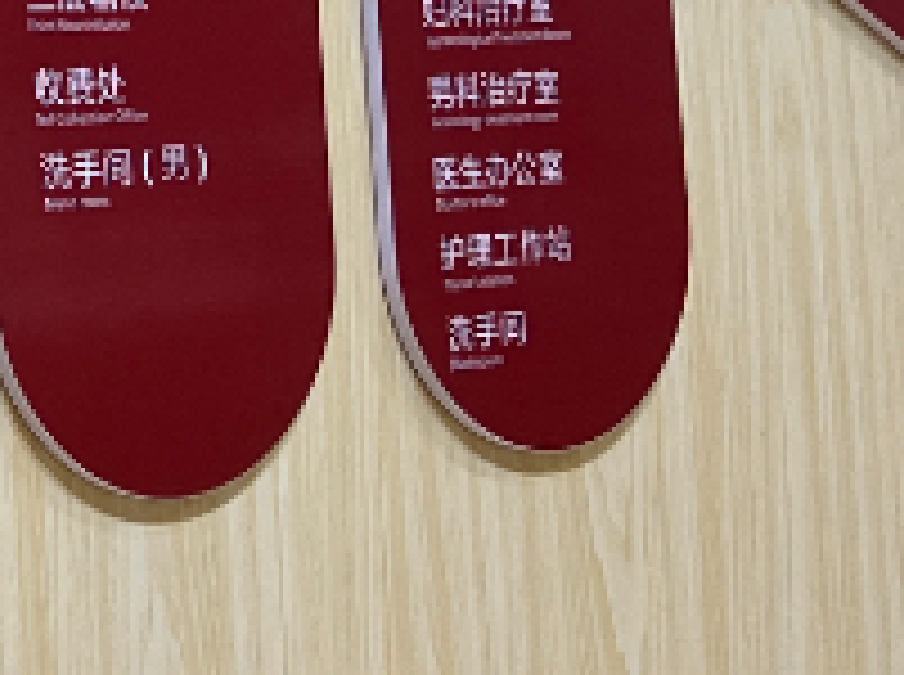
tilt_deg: +8.7
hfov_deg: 13.3
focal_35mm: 140
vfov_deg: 10.1
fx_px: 3650
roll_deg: +1.0
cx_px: -477
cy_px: -490
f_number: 1.5
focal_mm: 5.7
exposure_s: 1/100
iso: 125
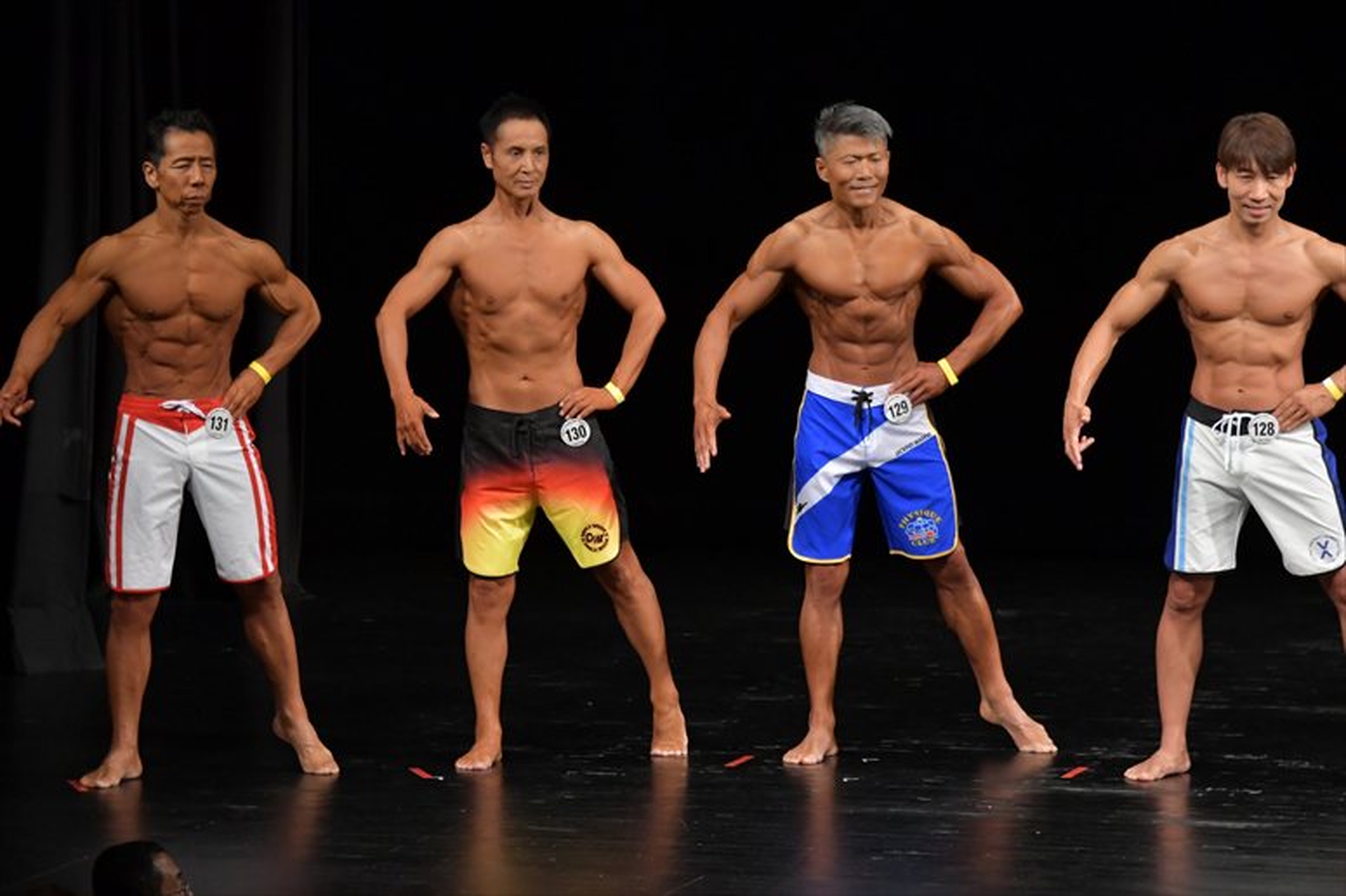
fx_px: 9530
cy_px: 448
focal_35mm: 255
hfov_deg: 8.1
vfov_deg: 5.4
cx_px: 673
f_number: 5.6
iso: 3200
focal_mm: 170
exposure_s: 1/400
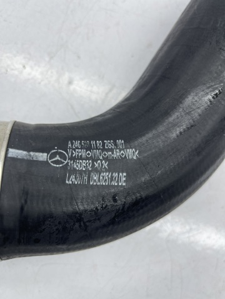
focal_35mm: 25
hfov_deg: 54.9
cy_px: 150
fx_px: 217
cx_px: 112
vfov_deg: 69.4
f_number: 1.6
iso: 32
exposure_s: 1/311
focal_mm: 5.1
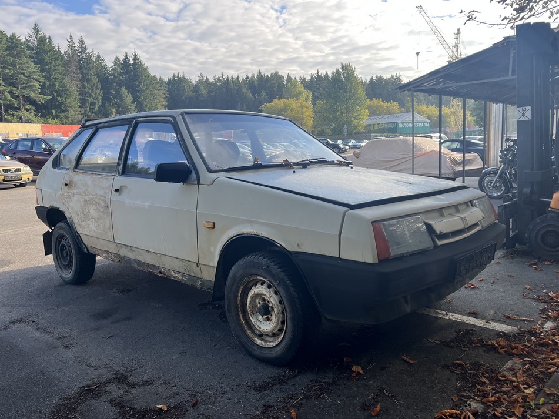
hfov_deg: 63.4
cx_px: 283
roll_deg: +1.6
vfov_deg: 49.7
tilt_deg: -9.3
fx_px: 452
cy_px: 207
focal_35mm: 28
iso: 50
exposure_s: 1/853
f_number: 1.5
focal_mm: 5.7
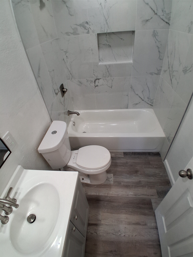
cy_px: 128
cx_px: 96
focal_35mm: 17
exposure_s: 1/120
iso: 160
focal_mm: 1.4
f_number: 2.2
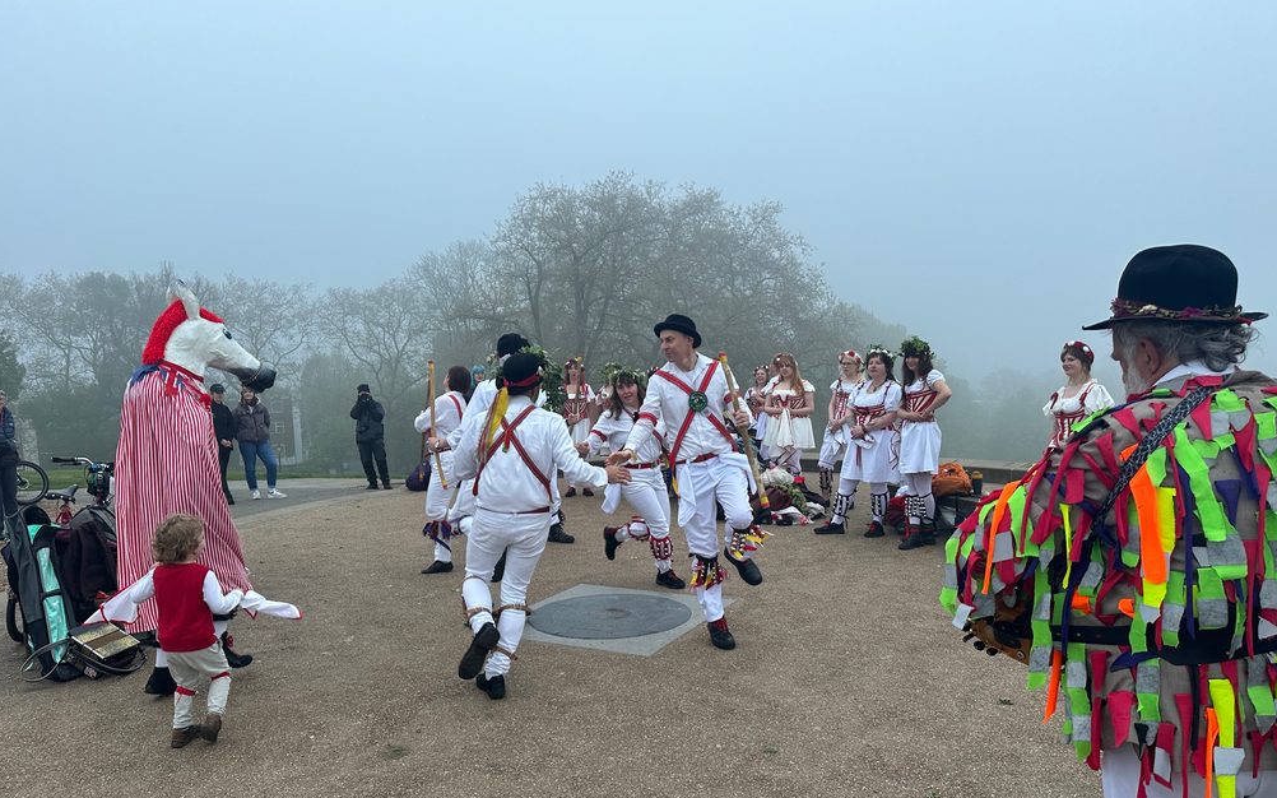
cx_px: 626
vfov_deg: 47.4
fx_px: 905
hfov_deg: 70.4
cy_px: 459
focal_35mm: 26
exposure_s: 1/121
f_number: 1.78
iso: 125
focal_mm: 6.86
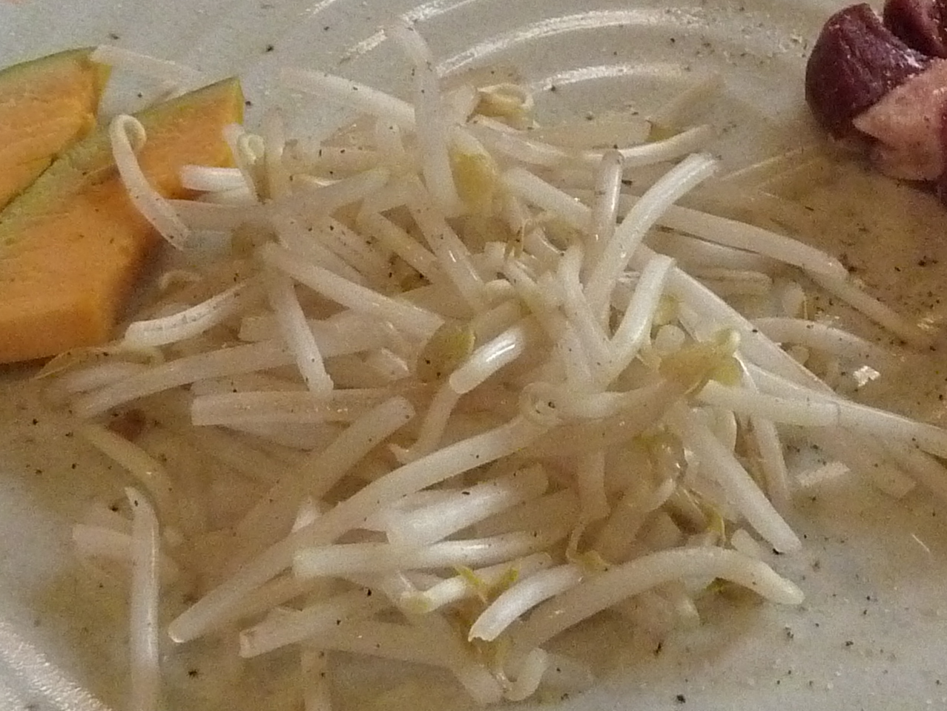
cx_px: 659
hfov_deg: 25.2
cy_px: 280
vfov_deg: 19.1
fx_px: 2107
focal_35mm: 77
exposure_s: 1/60
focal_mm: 4.4
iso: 800
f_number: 3.3
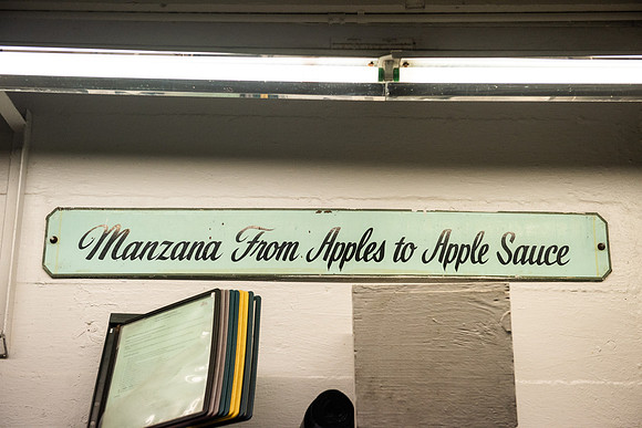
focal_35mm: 58
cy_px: 214
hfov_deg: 34.5
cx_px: 321
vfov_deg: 23.4
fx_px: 1035
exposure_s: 1/800
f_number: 4
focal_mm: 58
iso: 800
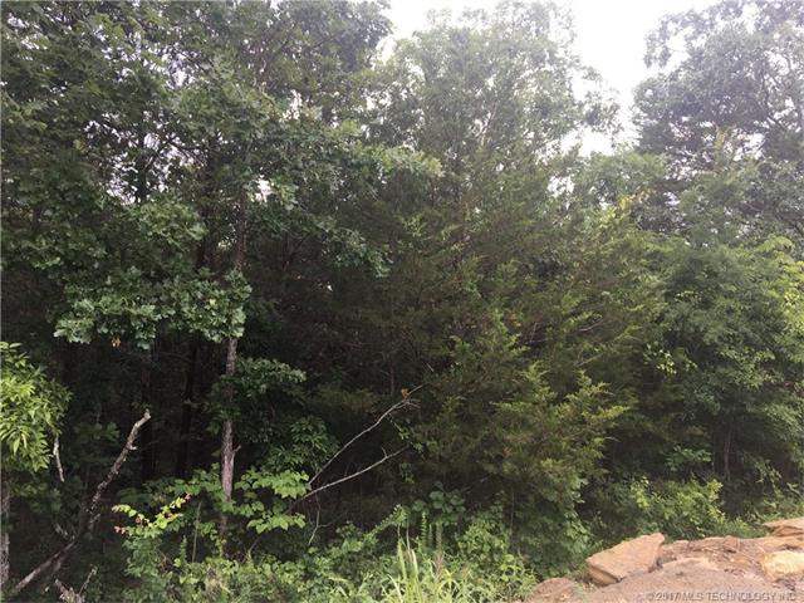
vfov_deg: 48.2
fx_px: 674
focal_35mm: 29
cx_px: 402
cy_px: 302
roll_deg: -1.4
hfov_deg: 61.7
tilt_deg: +2.6
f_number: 2.2
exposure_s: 1/202
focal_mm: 4.15
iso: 25
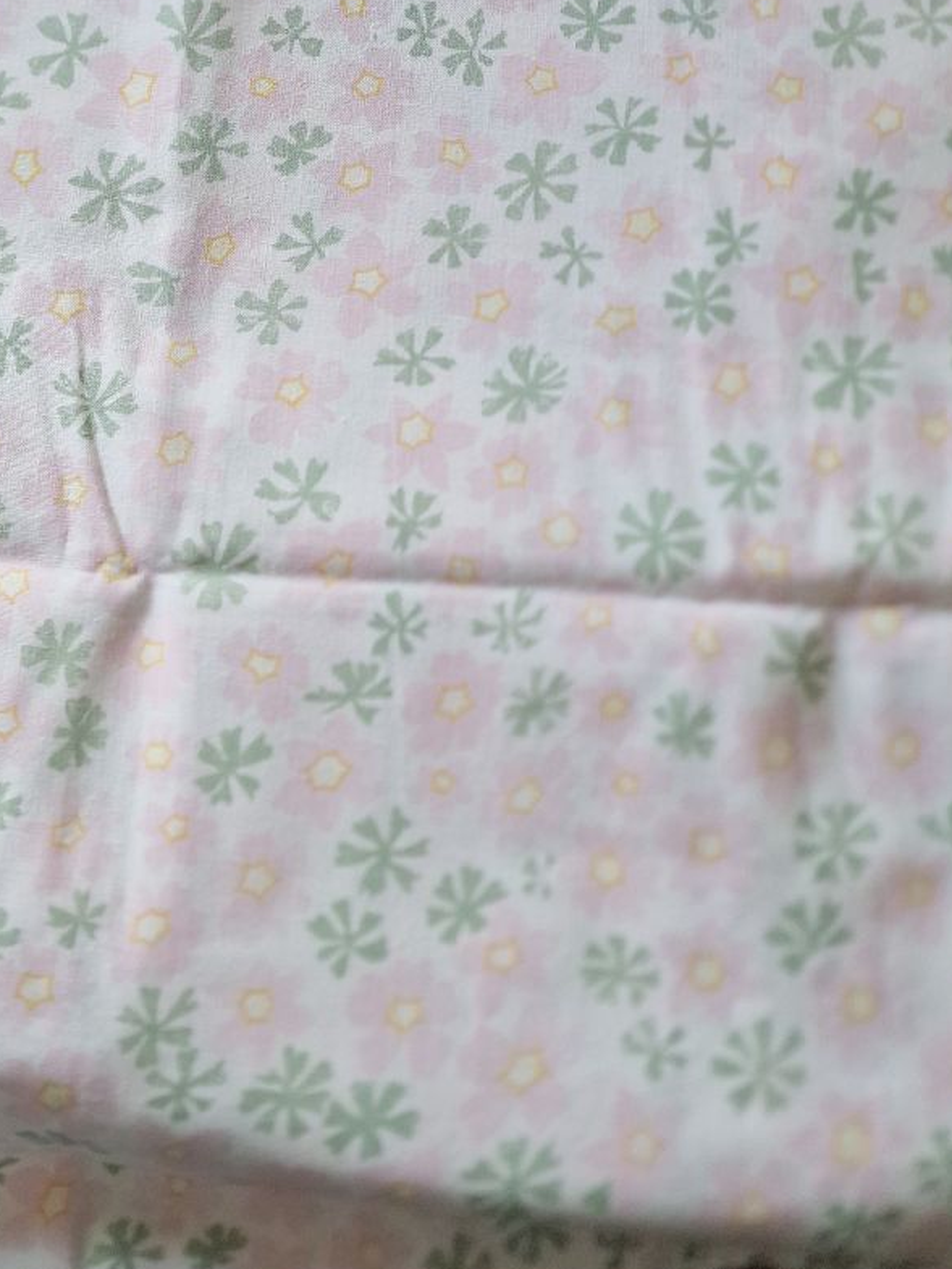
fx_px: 1466
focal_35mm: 40
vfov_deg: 44.2
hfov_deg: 35.3
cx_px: 249
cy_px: 224
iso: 125
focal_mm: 6.4
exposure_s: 1/180
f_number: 1.8
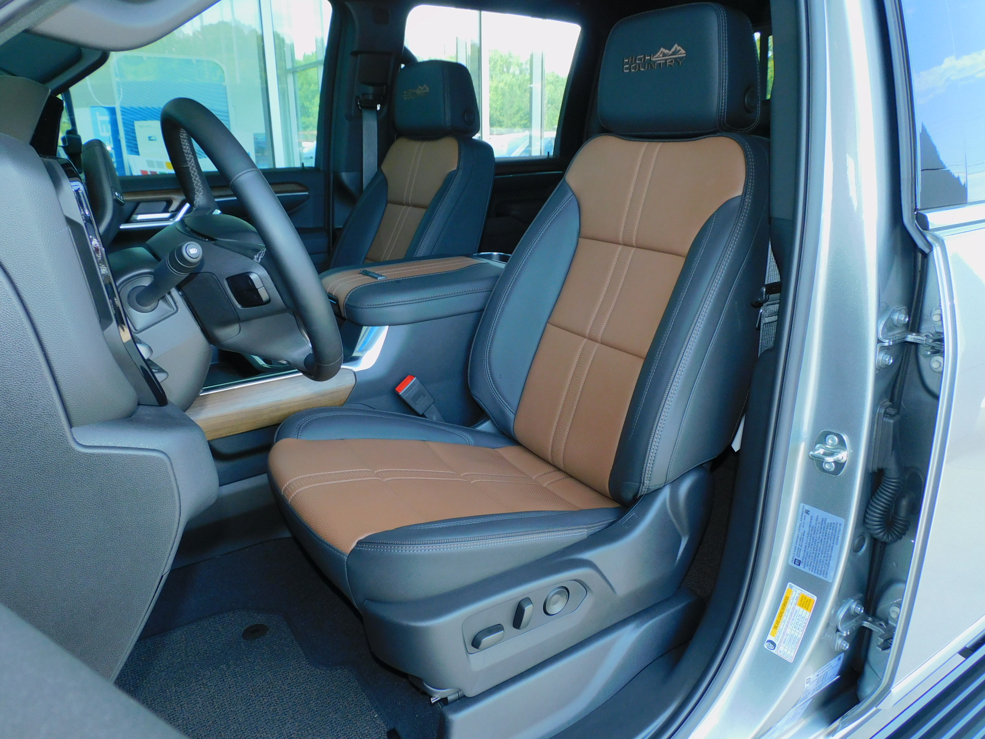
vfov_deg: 56.8
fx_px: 683
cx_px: 492
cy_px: 370
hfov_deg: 71.6
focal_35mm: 24
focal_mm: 4.3
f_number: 3.3
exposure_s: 1/80
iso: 125
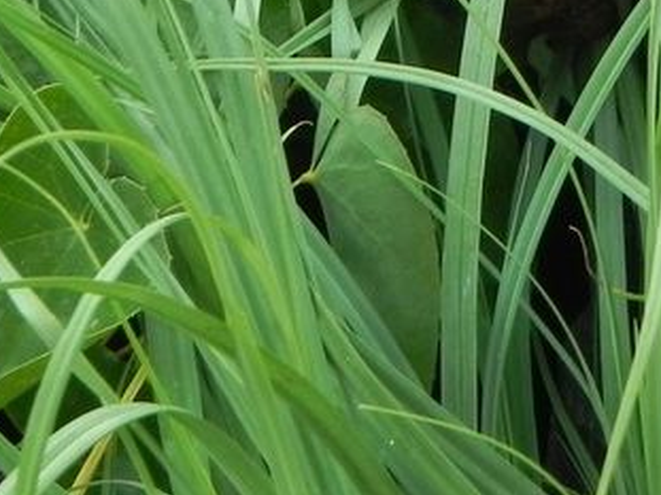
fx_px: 6872
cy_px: -351
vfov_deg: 4.1
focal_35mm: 360
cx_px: 934
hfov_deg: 5.5
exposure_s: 1/125
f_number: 5
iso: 160
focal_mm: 18.8
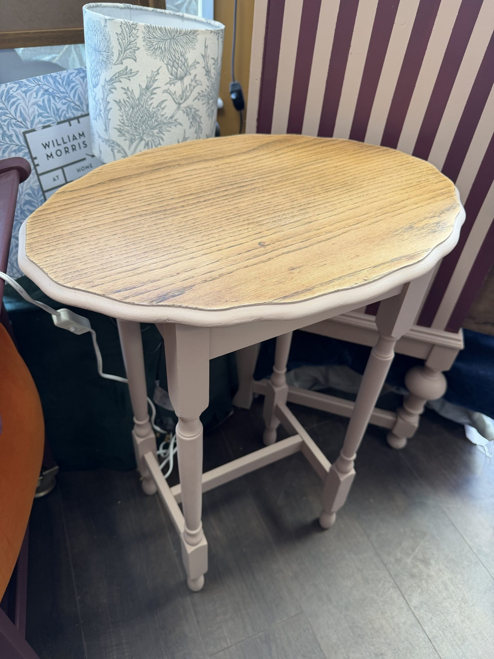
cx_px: 247
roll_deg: -5.0
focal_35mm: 24
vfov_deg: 71.6
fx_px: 457
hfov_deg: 56.8
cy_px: 330
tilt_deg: -42.7
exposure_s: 1/50
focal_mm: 6.76
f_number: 1.78
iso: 125
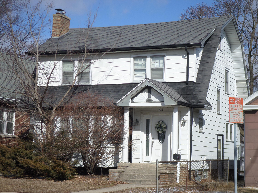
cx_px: 129
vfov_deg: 18.2
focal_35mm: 81
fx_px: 604
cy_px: 96
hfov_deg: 24.1
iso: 80
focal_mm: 14.6
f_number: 4.7
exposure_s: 1/750
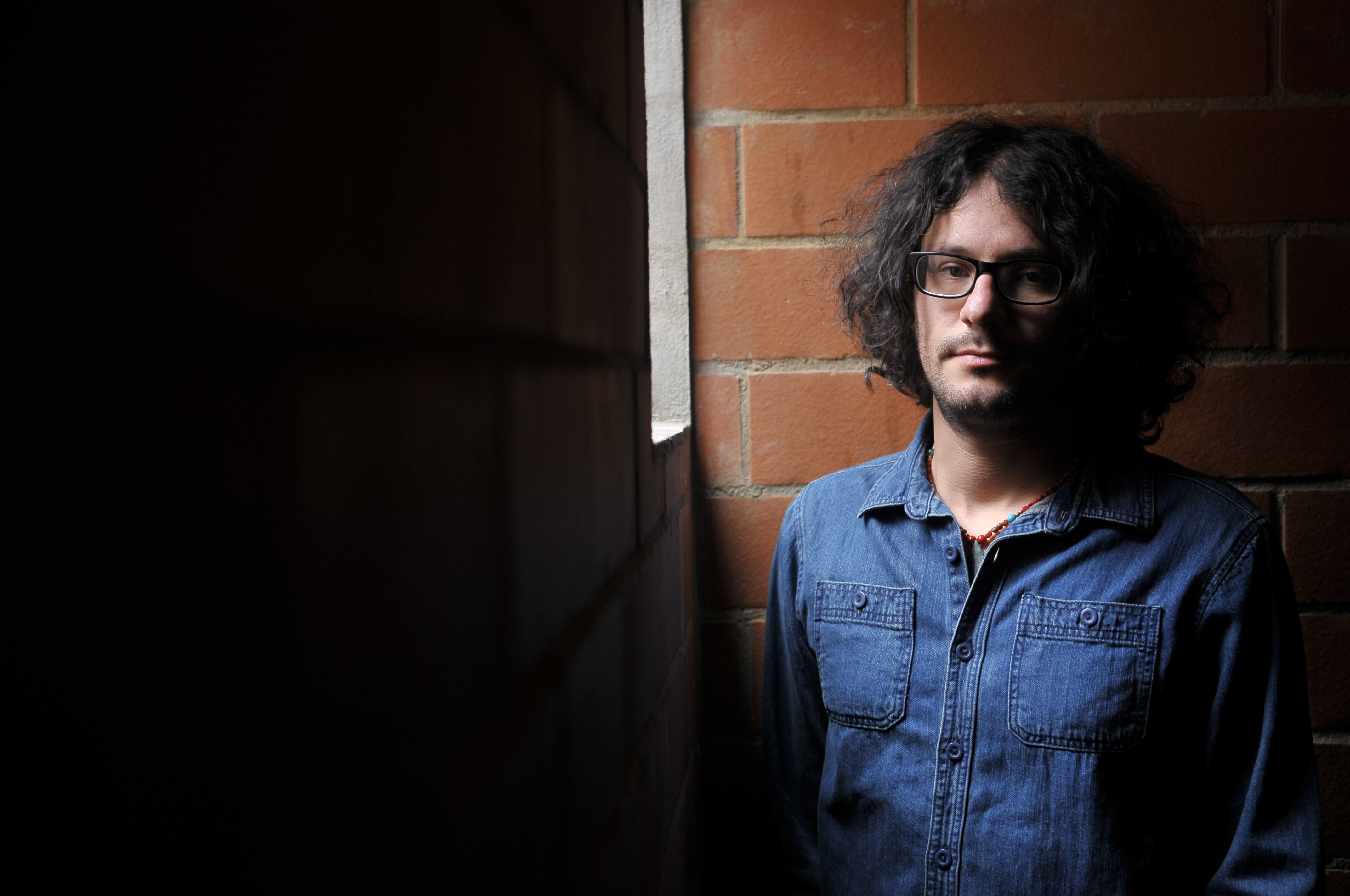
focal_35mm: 60
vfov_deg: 22.6
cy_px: 448
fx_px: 2247
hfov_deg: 33.4
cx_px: 675
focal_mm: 40
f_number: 2.8
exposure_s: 1/80
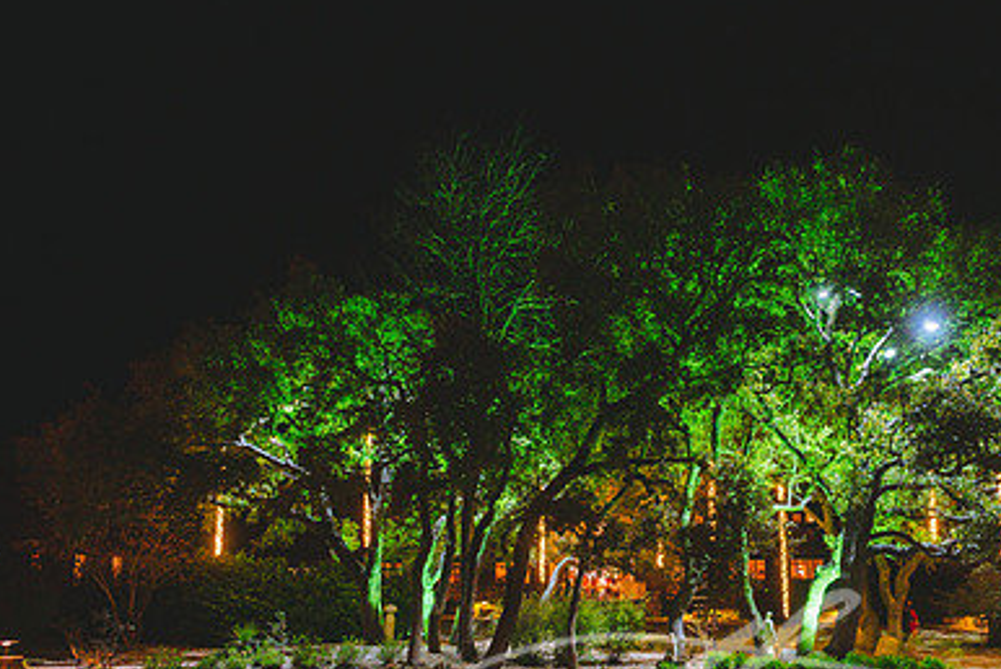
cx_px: 711
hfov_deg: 51.5
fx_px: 1002
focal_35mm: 36
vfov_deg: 36.6
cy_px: 443
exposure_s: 1/20
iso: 2500
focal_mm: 24
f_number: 2.8
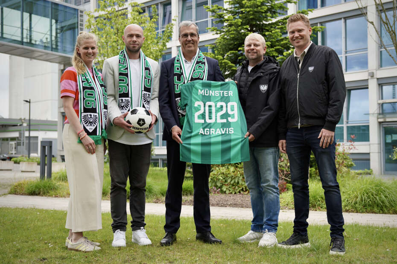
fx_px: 463
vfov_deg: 31.9
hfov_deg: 46.4
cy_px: 132
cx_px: 198
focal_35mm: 42
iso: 100
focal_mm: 42
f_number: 4
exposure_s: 1/250
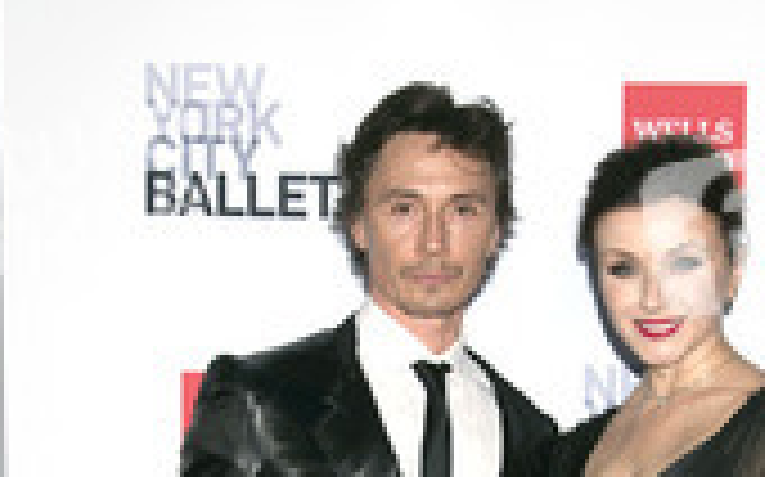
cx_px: 464
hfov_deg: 22.8
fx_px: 1896
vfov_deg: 12.9
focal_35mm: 91
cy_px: 886
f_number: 6.3
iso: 640
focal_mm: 38
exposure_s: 1/200
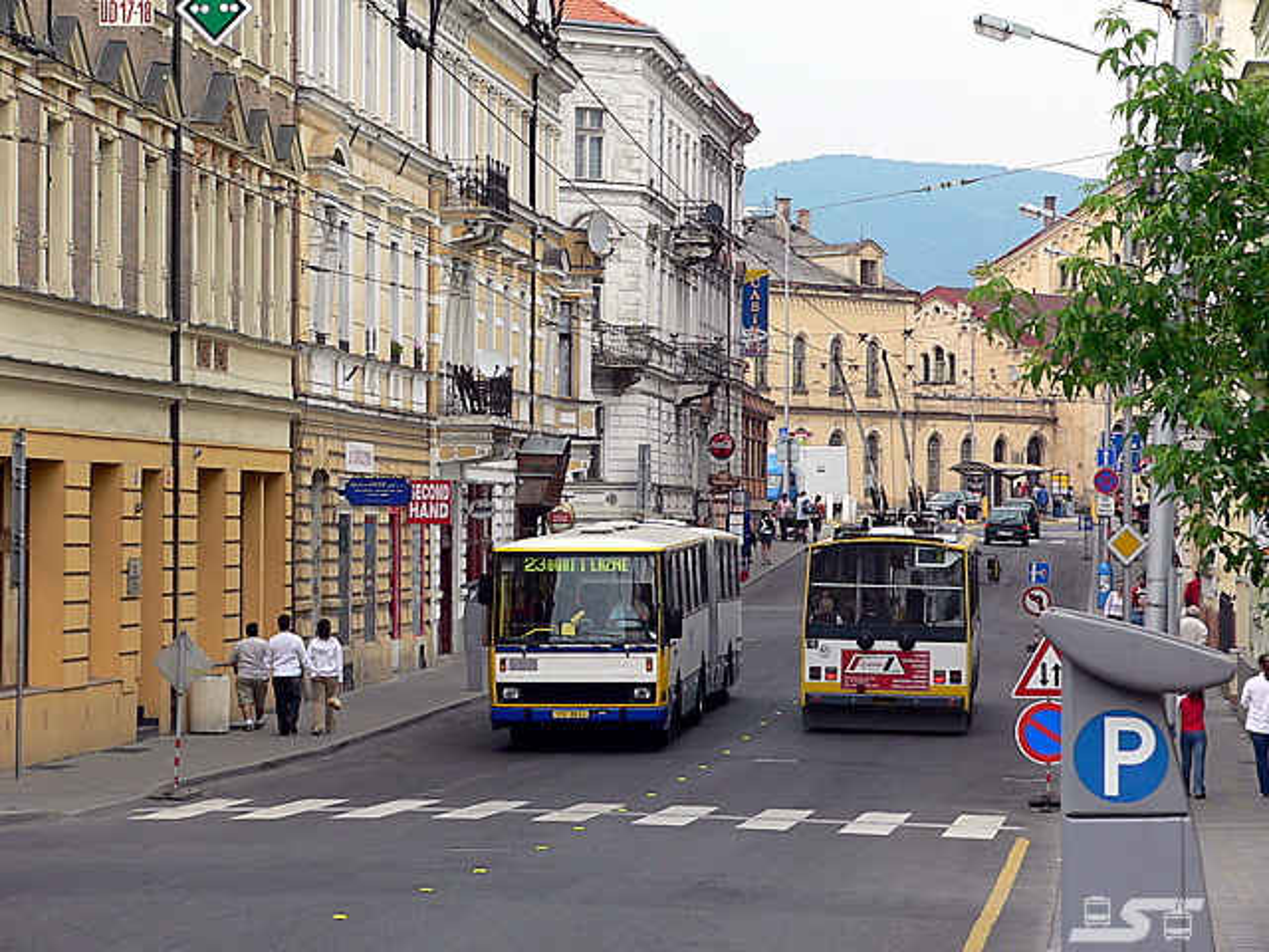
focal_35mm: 126
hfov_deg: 15.6
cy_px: 476
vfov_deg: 11.8
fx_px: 4619
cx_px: 634
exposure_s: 1/250
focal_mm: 16.5
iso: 80
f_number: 4
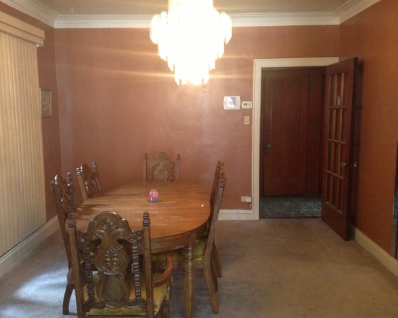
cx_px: 197
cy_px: 158
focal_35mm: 35
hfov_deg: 51.5
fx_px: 412
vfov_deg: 42.2
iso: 250
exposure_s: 1/17
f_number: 2.4
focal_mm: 3.3
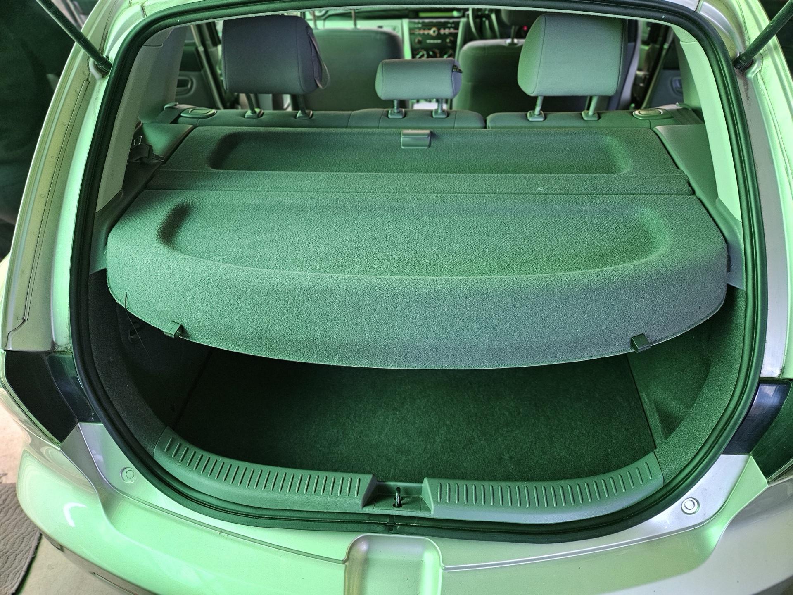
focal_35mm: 23
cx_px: 396
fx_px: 527
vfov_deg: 58.9
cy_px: 298
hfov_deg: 73.9
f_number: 1.8
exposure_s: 1/50
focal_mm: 5.4
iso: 640
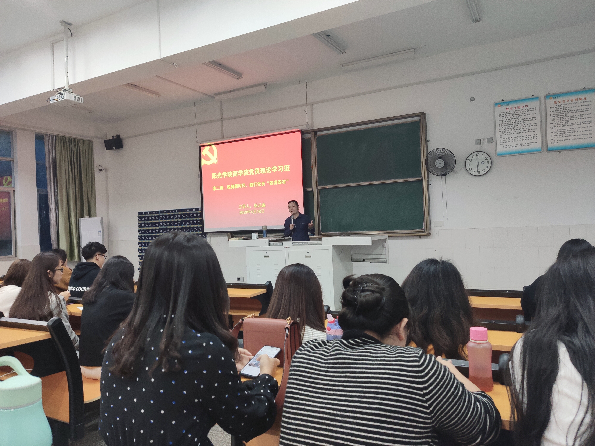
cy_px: 223
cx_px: 298
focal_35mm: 27
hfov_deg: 65.3
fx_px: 464
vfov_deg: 51.4
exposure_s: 1/50
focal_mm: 4.75
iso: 650
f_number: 1.75
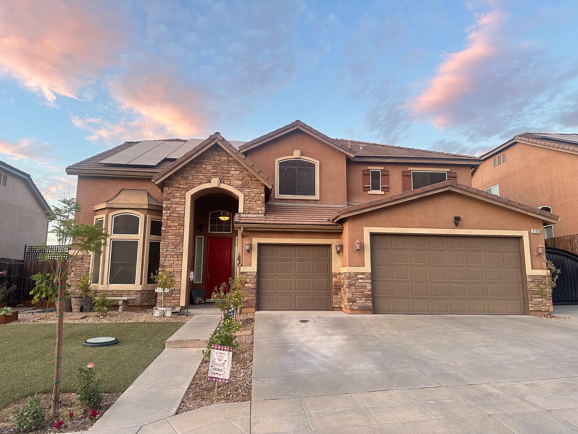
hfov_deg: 71.6
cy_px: 217
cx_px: 289
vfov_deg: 56.8
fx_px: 401
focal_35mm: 24
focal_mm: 6.86
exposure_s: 1/75
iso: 250
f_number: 1.78
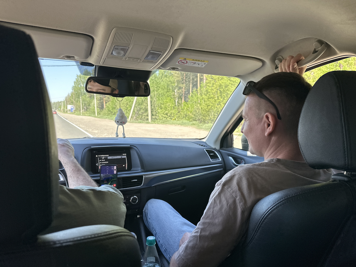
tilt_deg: -7.2
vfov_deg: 56.8
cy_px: 134
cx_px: 178
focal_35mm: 24
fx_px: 247
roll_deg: +1.5
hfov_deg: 71.6
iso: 80
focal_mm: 6.86
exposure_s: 1/393
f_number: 1.78
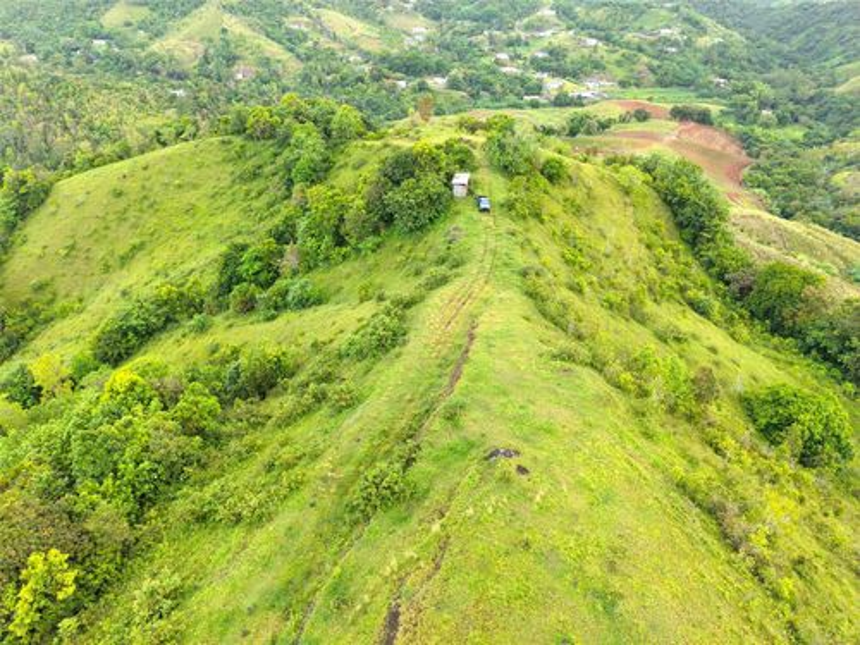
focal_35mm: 24
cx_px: 430
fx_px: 596
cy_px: 322
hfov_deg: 71.6
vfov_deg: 56.8
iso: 100
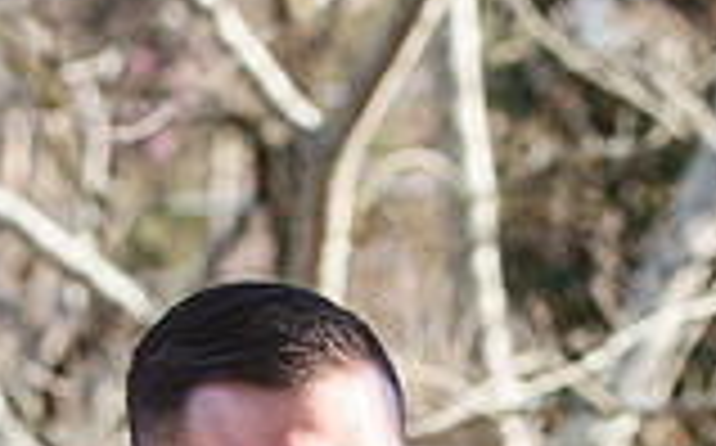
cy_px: 764
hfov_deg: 8.0
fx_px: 5088
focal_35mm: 261
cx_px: 396
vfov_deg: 5.0
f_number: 3.5
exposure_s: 1/640
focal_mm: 70
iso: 100
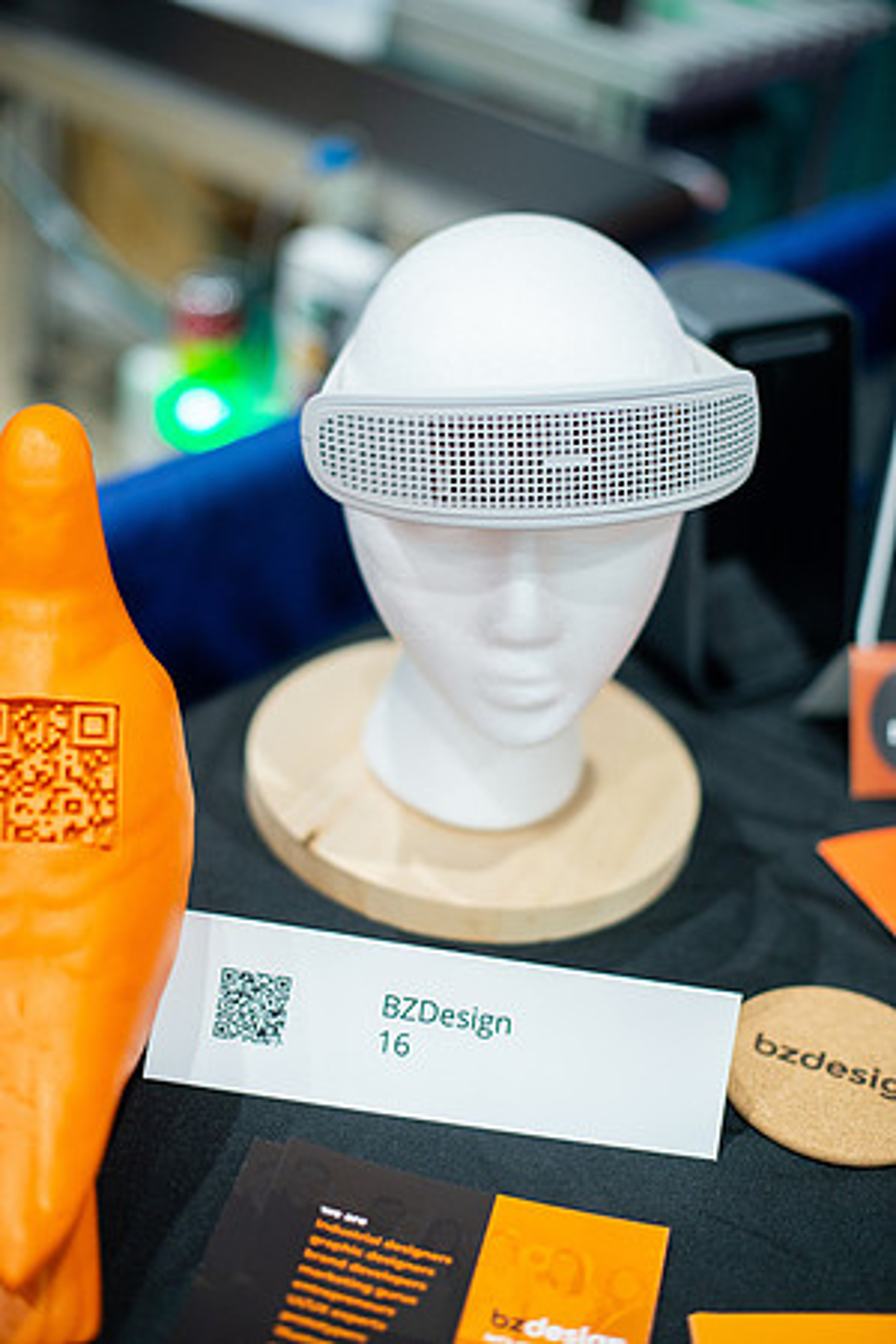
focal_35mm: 50
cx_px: 448
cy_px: 672
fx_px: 1867
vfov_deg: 39.6
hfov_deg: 27.0
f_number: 2
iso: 800
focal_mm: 50
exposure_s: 1/200
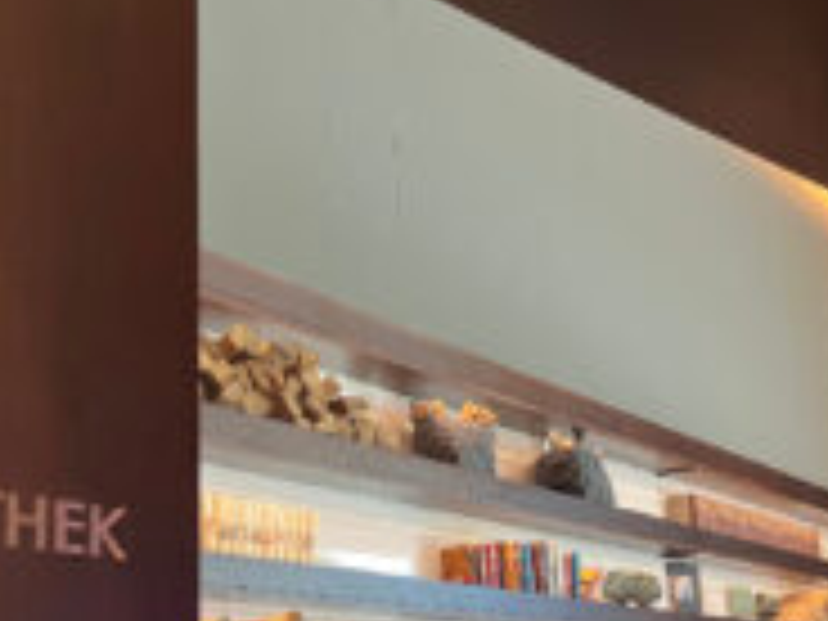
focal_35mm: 51
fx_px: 1220
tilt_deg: +9.1
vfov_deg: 27.7
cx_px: 482
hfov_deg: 37.4
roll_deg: +1.9
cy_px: 536
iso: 250
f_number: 1.6
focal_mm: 5.1
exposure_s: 1/56
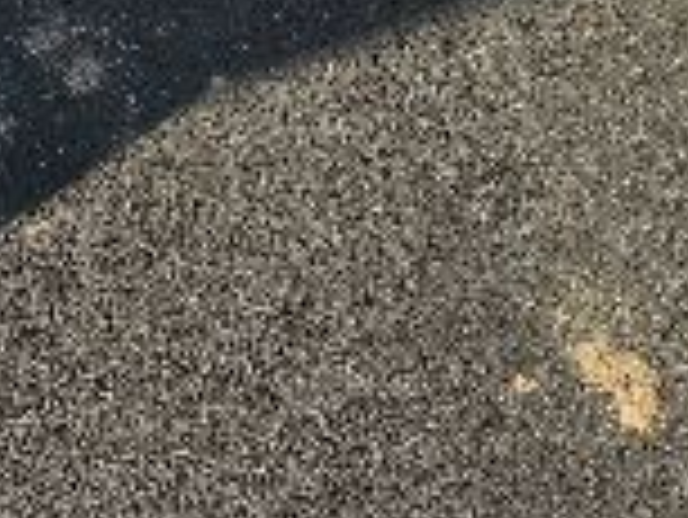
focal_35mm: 90
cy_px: -468
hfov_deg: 21.8
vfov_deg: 14.2
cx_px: 342
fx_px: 1790
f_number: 1.7
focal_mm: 6.3
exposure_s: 1/518
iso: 16
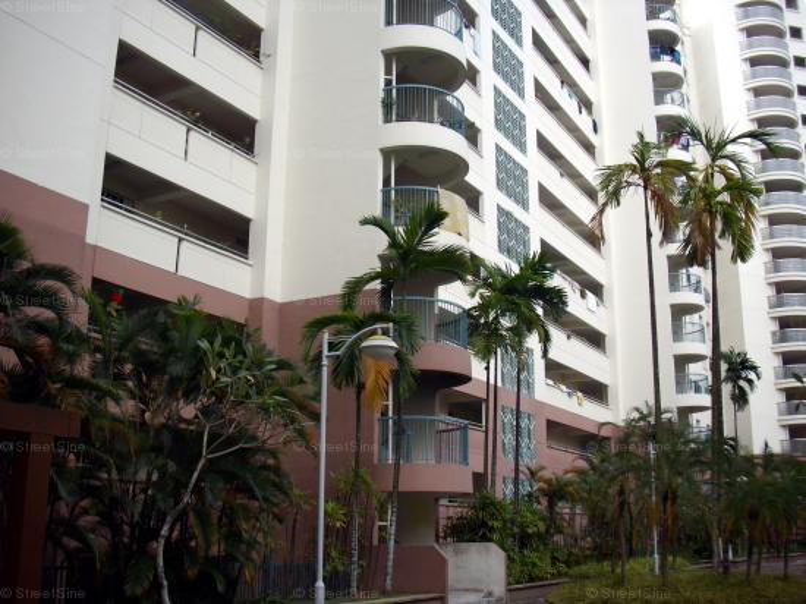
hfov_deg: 50.2
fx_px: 861
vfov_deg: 38.6
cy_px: 302
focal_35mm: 37
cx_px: 403
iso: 80
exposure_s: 1/160
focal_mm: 6.2
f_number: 2.8
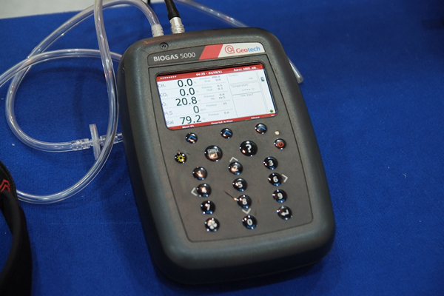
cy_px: 148
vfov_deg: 18.2
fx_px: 925
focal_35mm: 75
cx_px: 222
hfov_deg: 27.0
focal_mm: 50
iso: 800
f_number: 3.2
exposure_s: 1/100
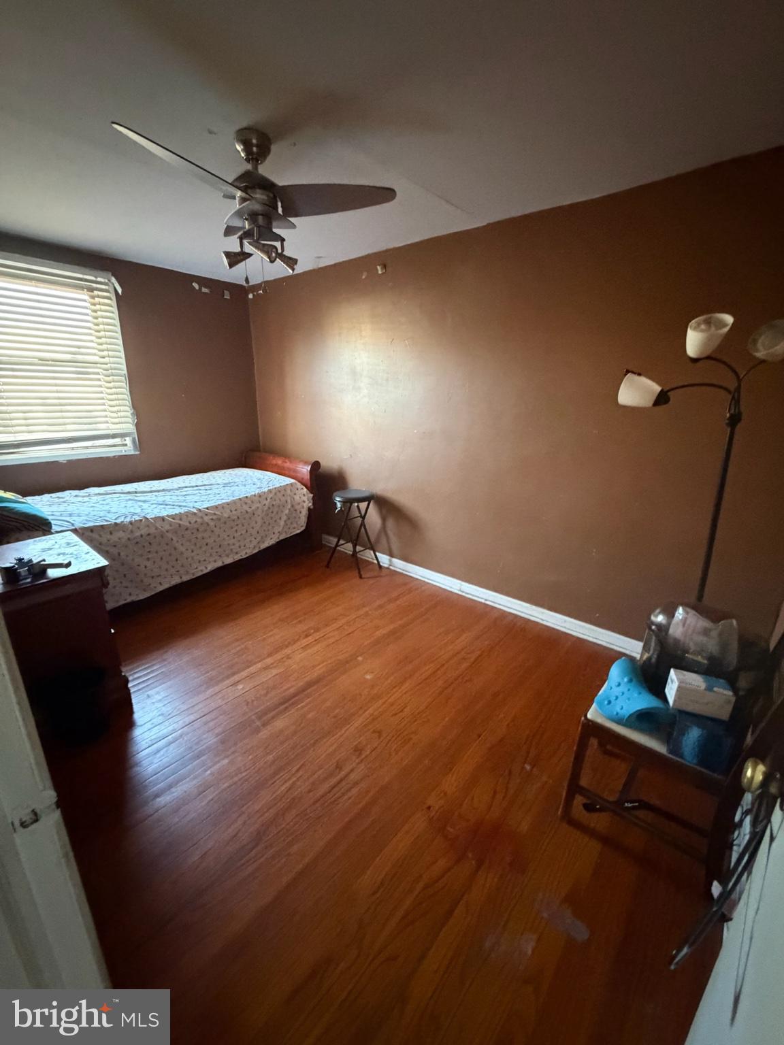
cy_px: 522
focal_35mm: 14
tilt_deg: -17.1
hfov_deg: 85.7
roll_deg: -0.5
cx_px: 392
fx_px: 423
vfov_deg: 102.1
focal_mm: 2.22
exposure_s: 1/39
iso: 1600
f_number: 2.2
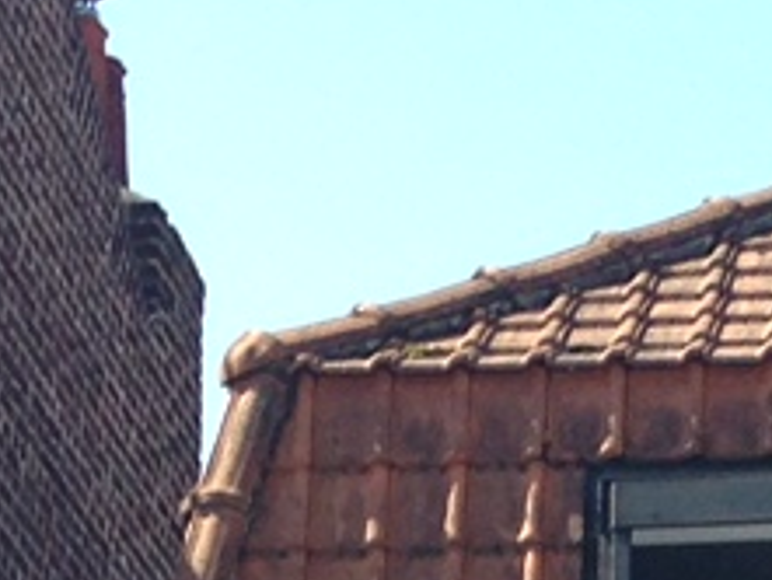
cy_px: 1499
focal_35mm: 244
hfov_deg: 8.0
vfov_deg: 5.8
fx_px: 5445
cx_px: 964
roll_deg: +2.1
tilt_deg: +5.2
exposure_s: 1/661
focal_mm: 4.12
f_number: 2.4
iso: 50
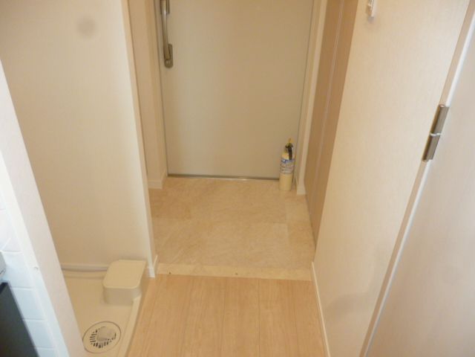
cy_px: 178
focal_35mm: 28
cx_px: 238
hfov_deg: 63.4
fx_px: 384
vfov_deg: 49.7
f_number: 3.1
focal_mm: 5
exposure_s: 1/60
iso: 320
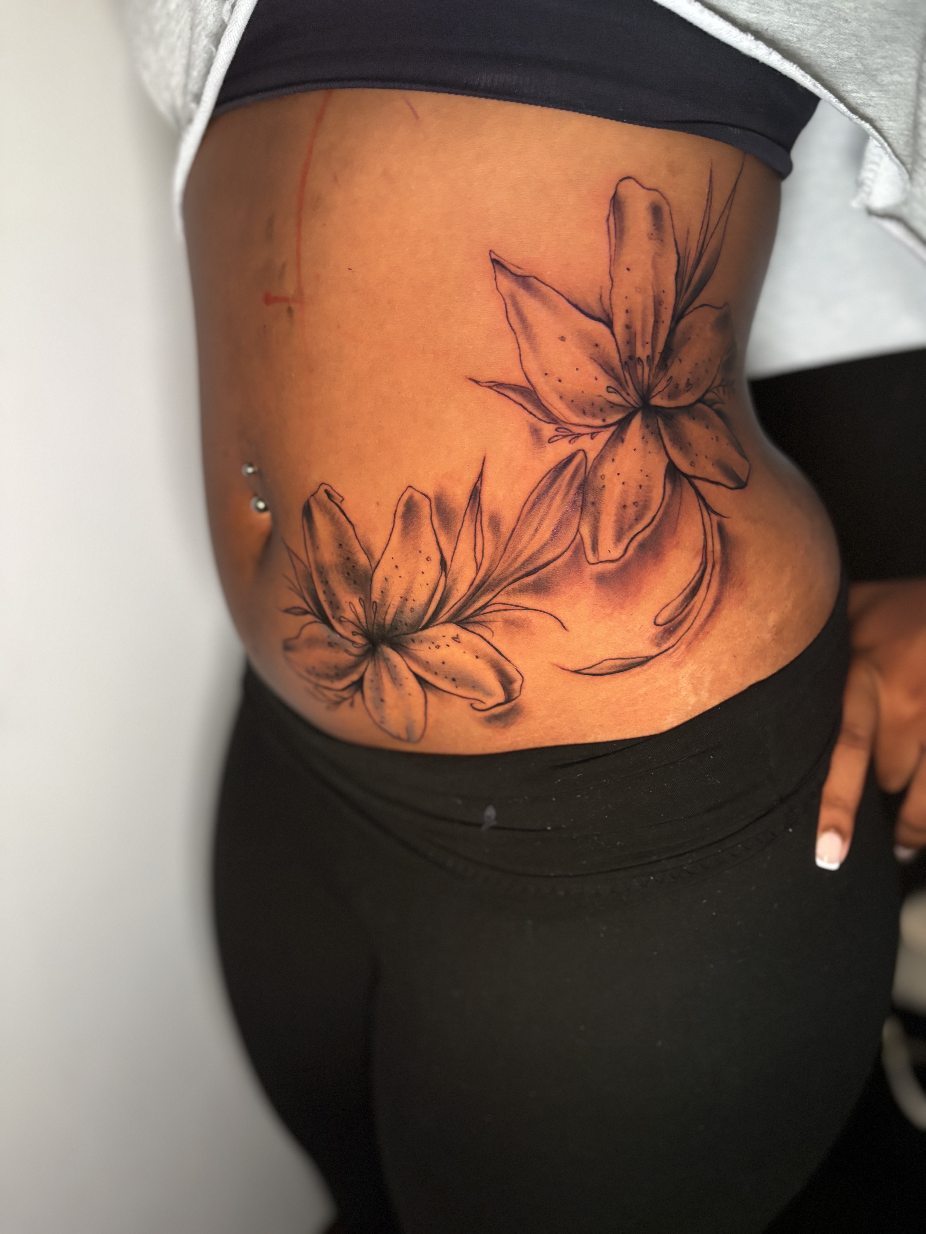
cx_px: 463
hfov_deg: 53.1
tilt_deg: -18.2
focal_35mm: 26
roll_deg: -4.0
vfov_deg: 67.3
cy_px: 617
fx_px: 927
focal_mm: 5.96
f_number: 1.6
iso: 500
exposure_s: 1/44
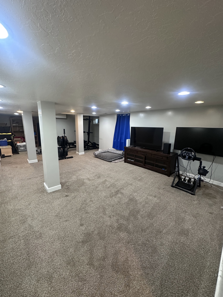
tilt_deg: -11.4
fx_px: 120
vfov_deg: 102.1
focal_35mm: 14
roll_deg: -2.1
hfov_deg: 85.7
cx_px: 112
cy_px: 148
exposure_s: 1/60
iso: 400
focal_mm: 2.22
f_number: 2.2
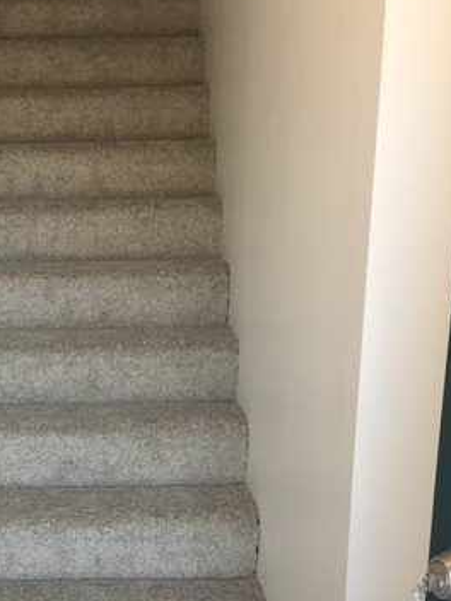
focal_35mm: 55
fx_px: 955
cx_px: 92
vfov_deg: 34.1
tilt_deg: -14.3
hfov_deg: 26.1
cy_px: 460
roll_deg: +0.9
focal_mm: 4.15
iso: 32
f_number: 2.2
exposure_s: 1/40
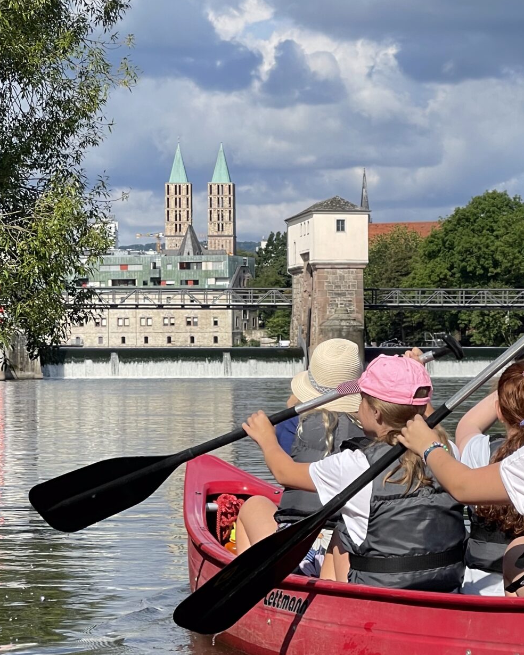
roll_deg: +0.2
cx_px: 351
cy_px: 457
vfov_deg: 14.8
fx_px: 2520
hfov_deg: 11.9
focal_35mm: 130
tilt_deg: -2.9
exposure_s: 1/1357
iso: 20
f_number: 2.2
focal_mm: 7.5
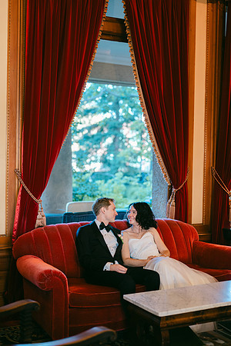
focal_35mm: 50
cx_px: 116
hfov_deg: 27.0
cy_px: 173
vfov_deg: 39.6
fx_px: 481
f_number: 1.8
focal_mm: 50
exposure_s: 1/125
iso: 320
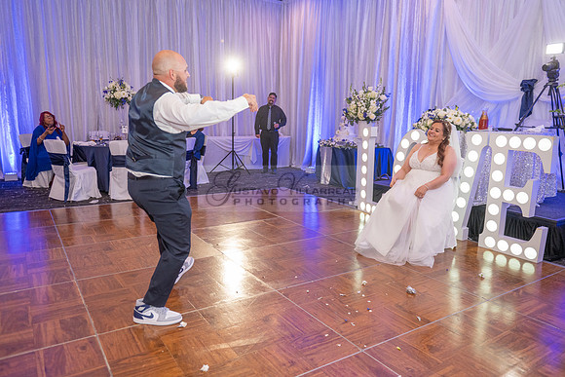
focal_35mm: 27
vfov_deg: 48.0
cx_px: 282
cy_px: 188
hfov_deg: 67.4
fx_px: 424
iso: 1600
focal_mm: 27
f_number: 3.5
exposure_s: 1/200
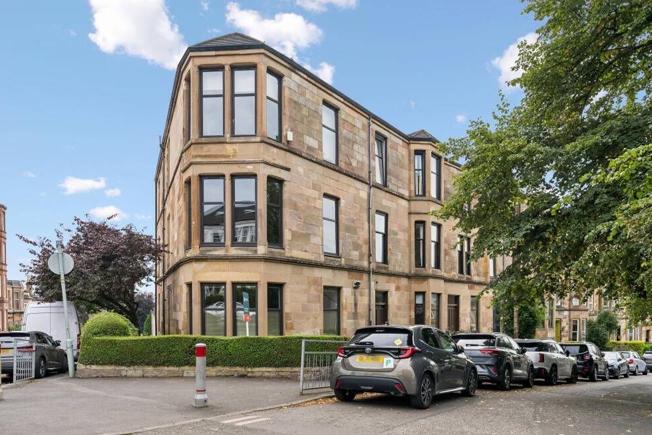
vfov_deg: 55.1
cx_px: 327
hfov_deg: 76.1
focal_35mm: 23
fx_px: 416
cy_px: 209
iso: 125
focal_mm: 22
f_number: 7.1
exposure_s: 1/200
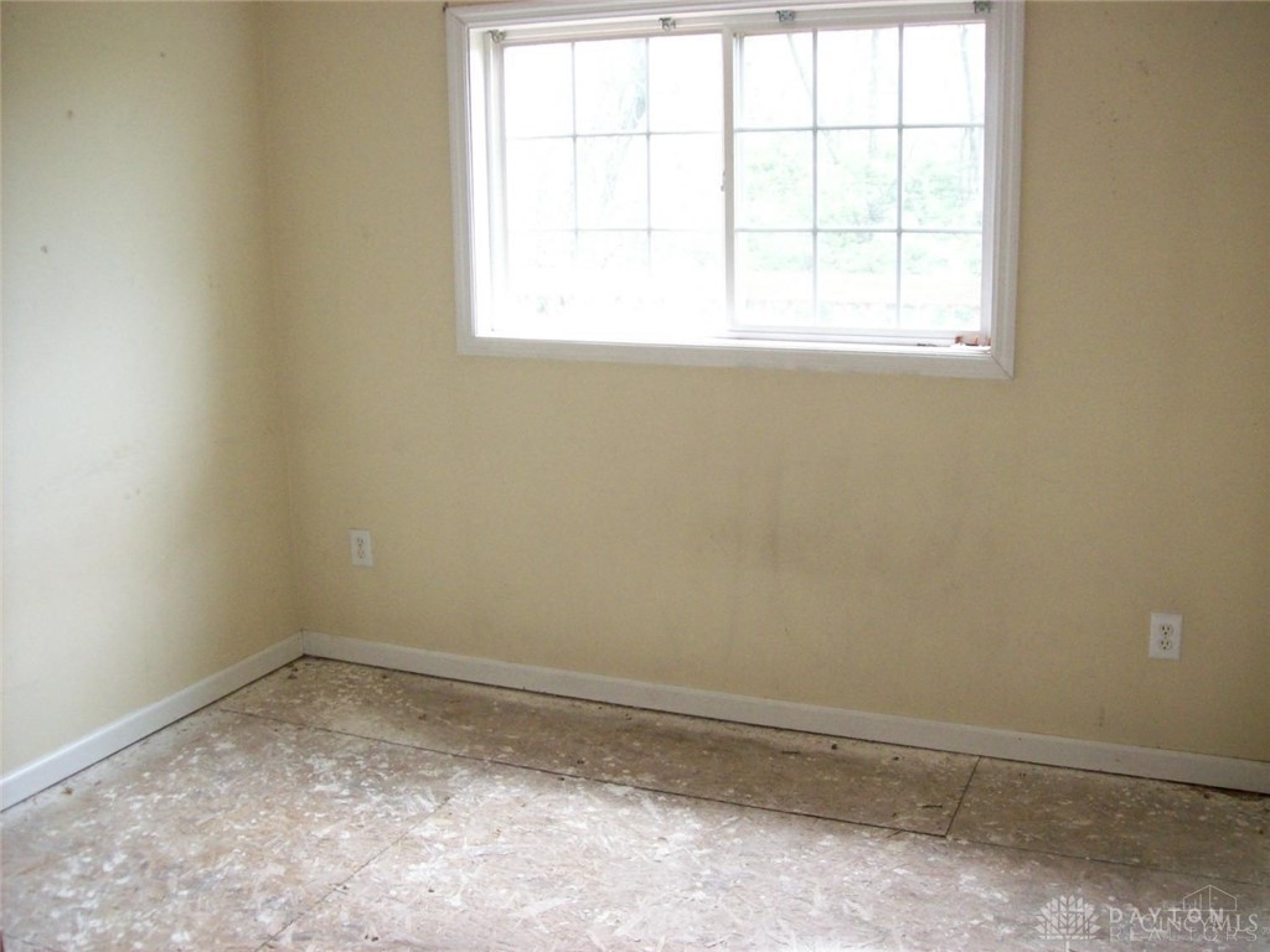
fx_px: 1321
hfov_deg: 51.4
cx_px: 635
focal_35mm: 36
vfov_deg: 39.7
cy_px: 476
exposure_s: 1/104
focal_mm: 6
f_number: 2.7
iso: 200
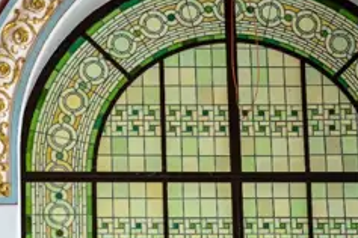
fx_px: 1293
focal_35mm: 130
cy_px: 300
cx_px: -88
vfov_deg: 10.3
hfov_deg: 15.1
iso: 1000
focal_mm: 35
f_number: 2.8
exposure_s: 1/160
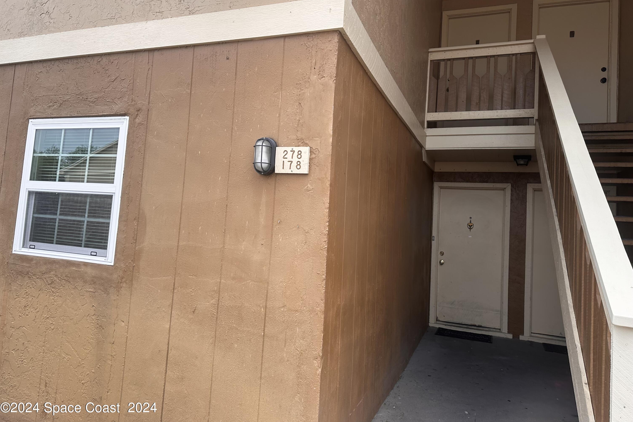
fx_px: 440
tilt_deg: +7.1
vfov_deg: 51.2
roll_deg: -4.2
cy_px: 192
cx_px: 316
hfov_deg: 71.5
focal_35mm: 25
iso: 80
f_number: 1.78
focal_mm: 6.86
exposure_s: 1/268
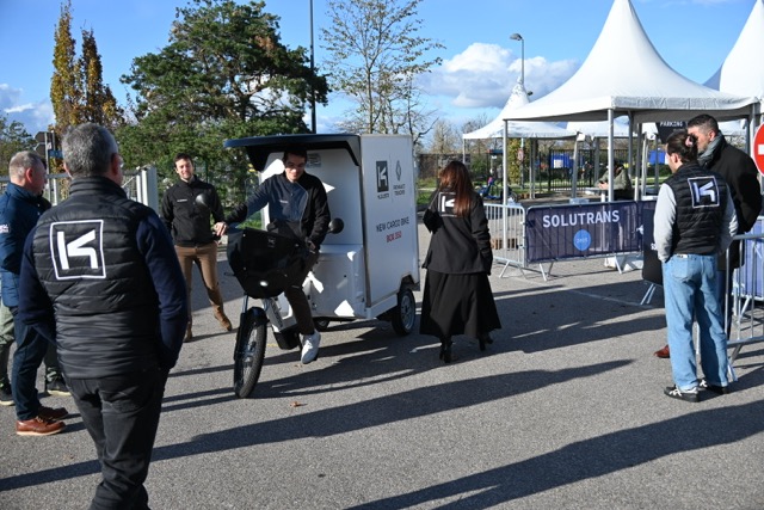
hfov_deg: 54.4
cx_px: 382
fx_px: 743
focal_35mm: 35
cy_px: 255
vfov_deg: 37.9
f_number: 6.3
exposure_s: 1/320
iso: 100
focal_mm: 35
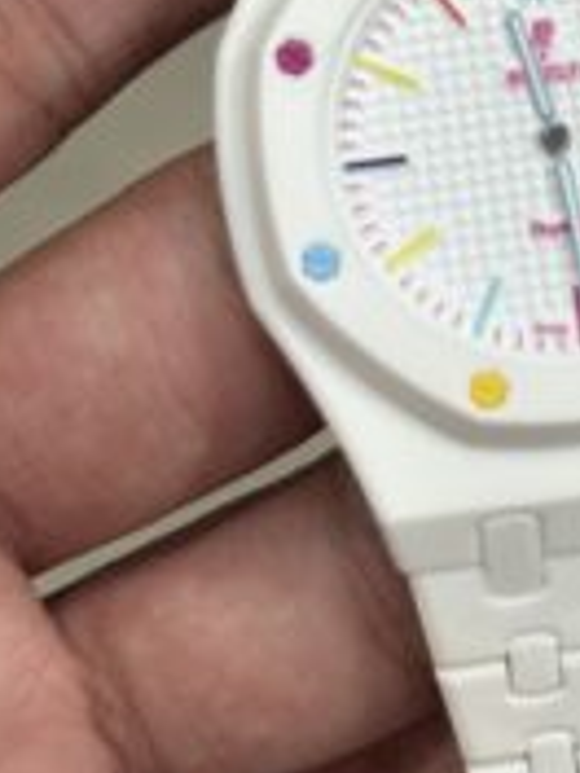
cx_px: 637
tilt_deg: -71.8
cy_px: 285
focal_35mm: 109
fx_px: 2435
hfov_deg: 13.3
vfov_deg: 18.0
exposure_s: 1/100
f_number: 1.78
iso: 100
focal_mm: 6.76
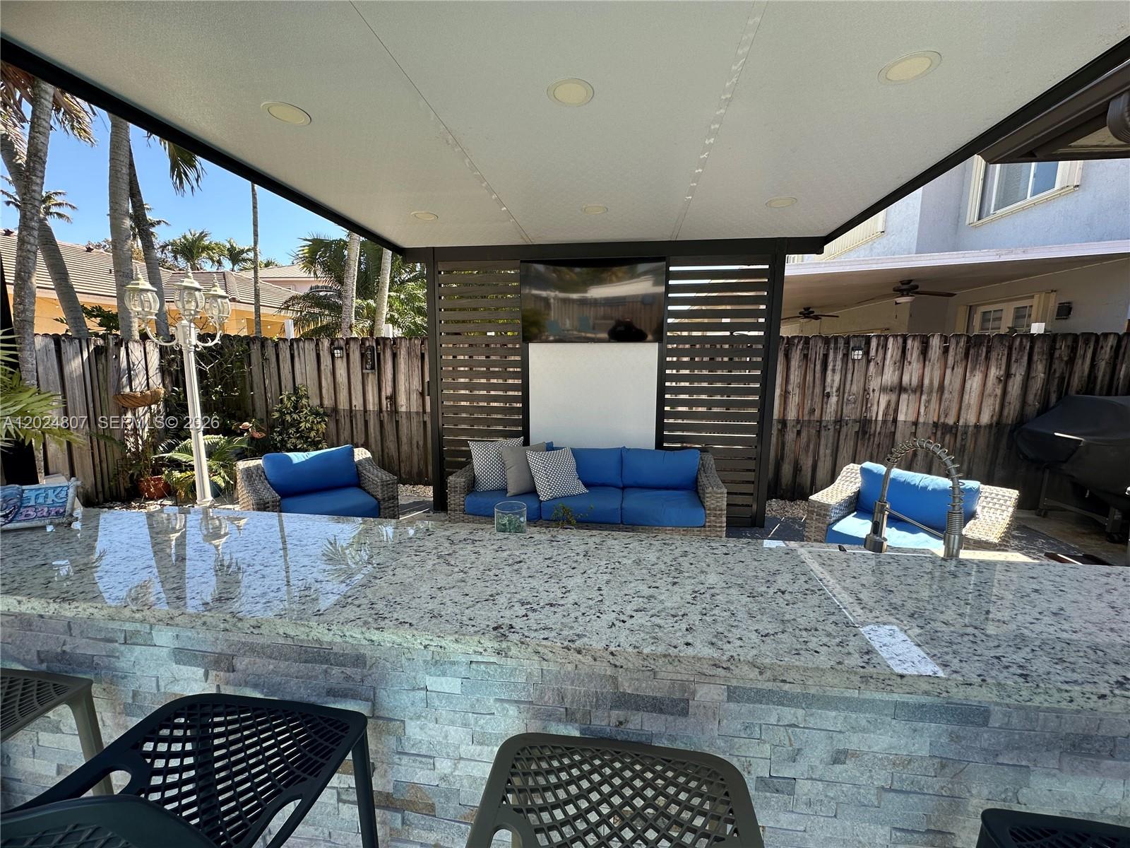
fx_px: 457
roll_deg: -0.5
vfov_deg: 85.7
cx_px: 565
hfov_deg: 102.1
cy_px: 424
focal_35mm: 14
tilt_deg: -7.9
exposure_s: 1/271
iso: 40
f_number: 2.2
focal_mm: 2.22
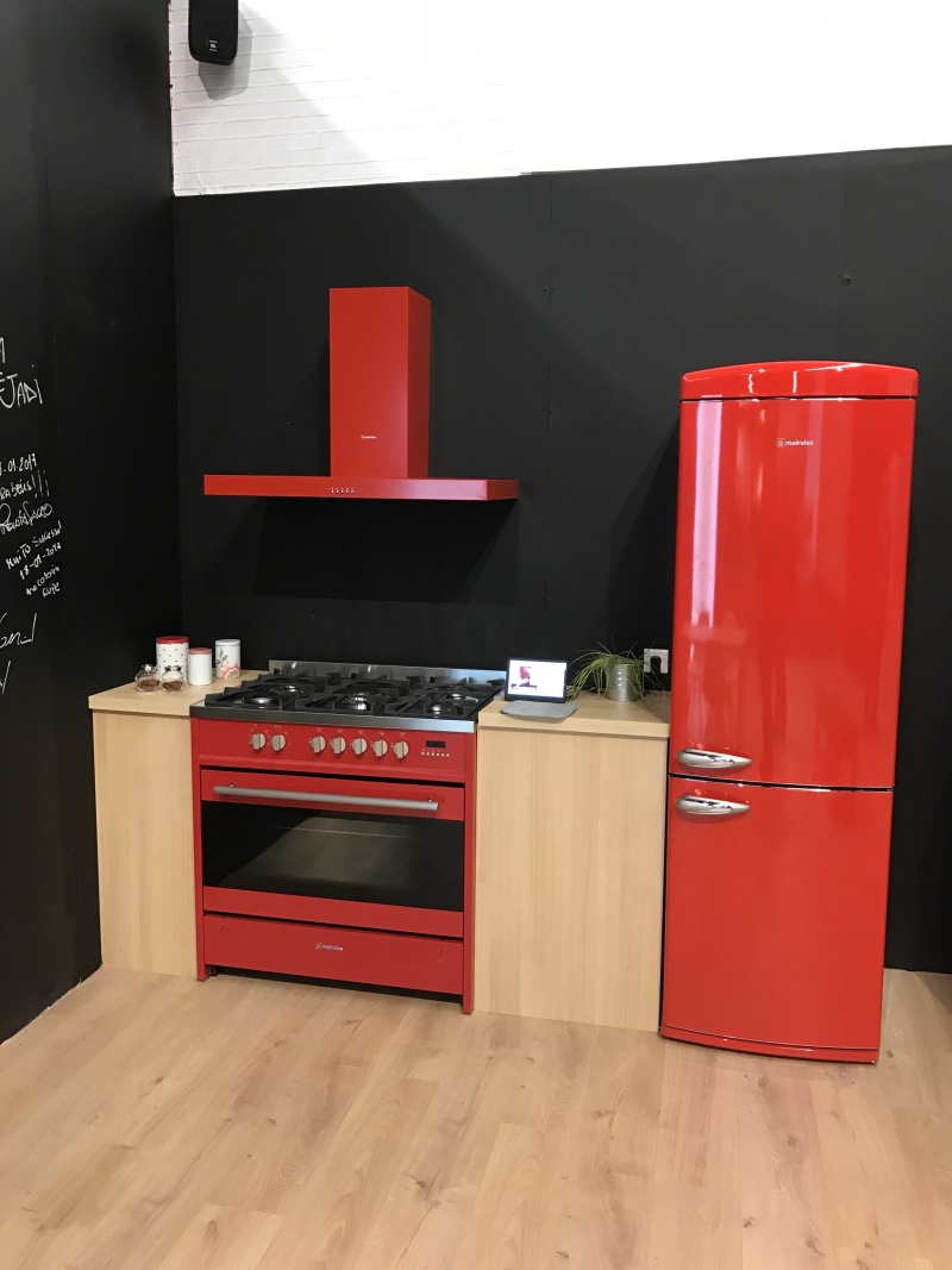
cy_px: 635
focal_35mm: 28
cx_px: 476
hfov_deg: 49.7
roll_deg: +0.4
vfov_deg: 63.4
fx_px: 1027
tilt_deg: -7.0
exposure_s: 1/17
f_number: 1.8
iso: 64
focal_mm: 3.99
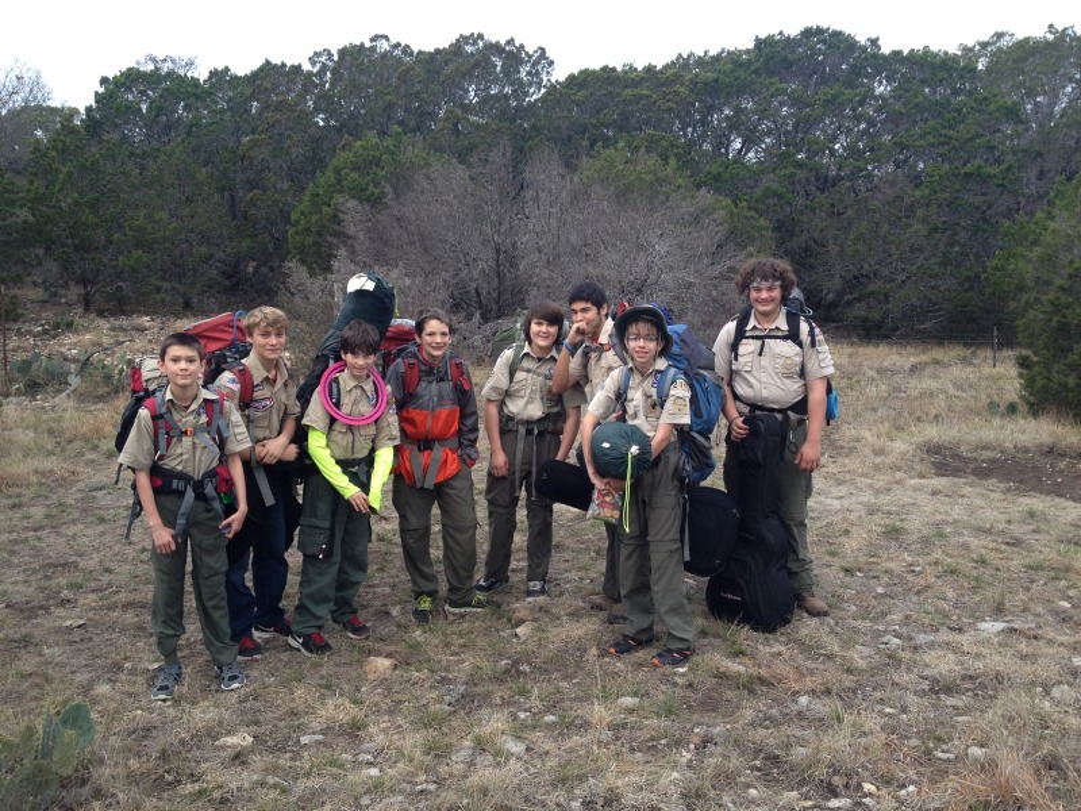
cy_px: 406
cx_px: 540
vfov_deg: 40.7
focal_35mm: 35
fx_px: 1093
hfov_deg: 52.6
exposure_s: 1/120
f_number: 2.4
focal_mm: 4.28
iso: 80
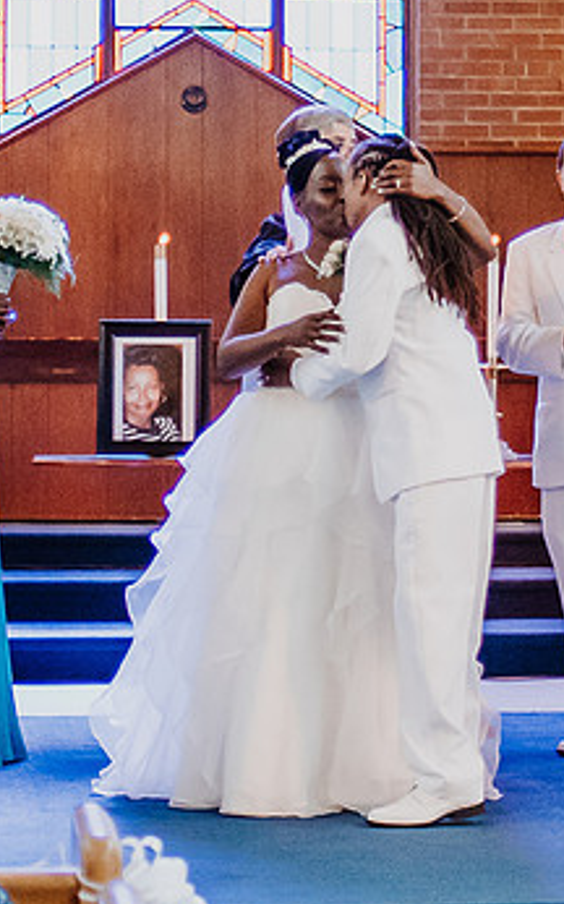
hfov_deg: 8.4
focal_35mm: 155
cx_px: 384
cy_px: 287
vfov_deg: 13.5
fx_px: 3815
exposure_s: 1/1250
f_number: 1.8
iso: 2000
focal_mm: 35
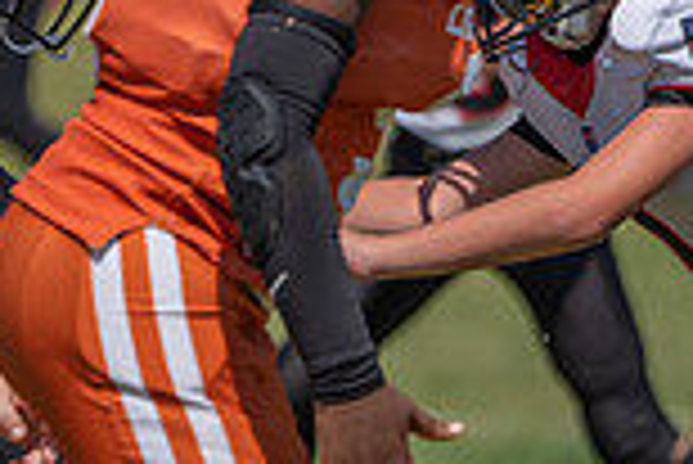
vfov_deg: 1.3
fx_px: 20655
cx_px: 999
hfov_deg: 1.9
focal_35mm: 1072
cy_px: 435
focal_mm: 285
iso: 125
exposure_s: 1/1000
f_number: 5.6
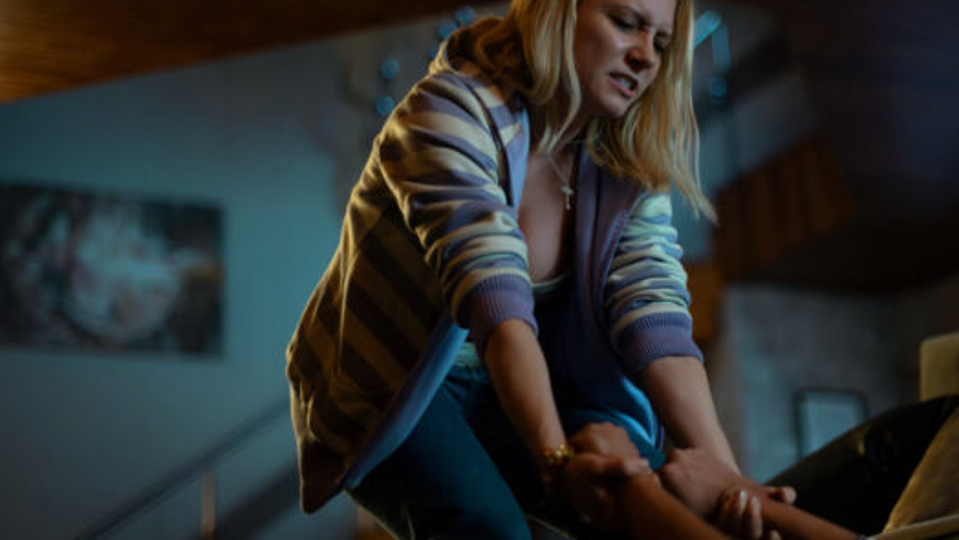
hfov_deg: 33.3
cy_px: 243
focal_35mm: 63
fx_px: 1602
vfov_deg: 19.1
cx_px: 556
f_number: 1.4
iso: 5000
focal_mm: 50
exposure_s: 1/160
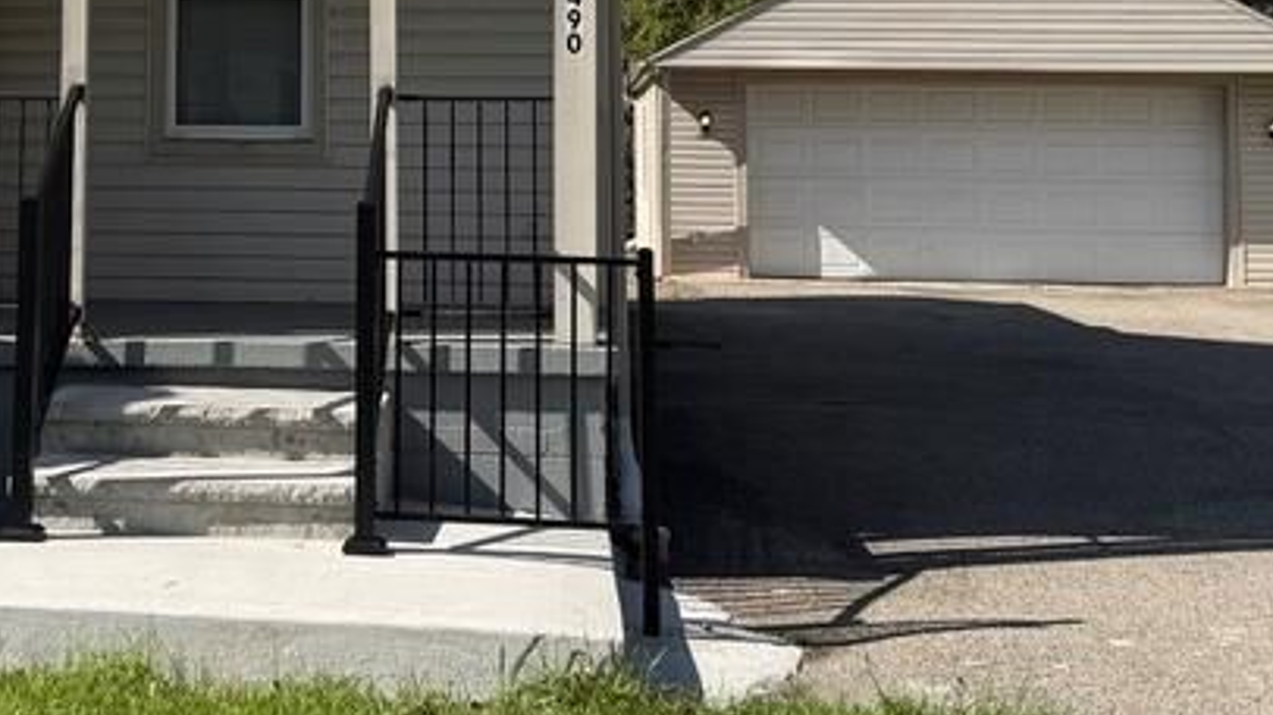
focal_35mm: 66
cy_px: -50
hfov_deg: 31.3
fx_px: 2227
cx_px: 295
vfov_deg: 17.7
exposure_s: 1/4975
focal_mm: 6.76
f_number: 1.78
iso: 80
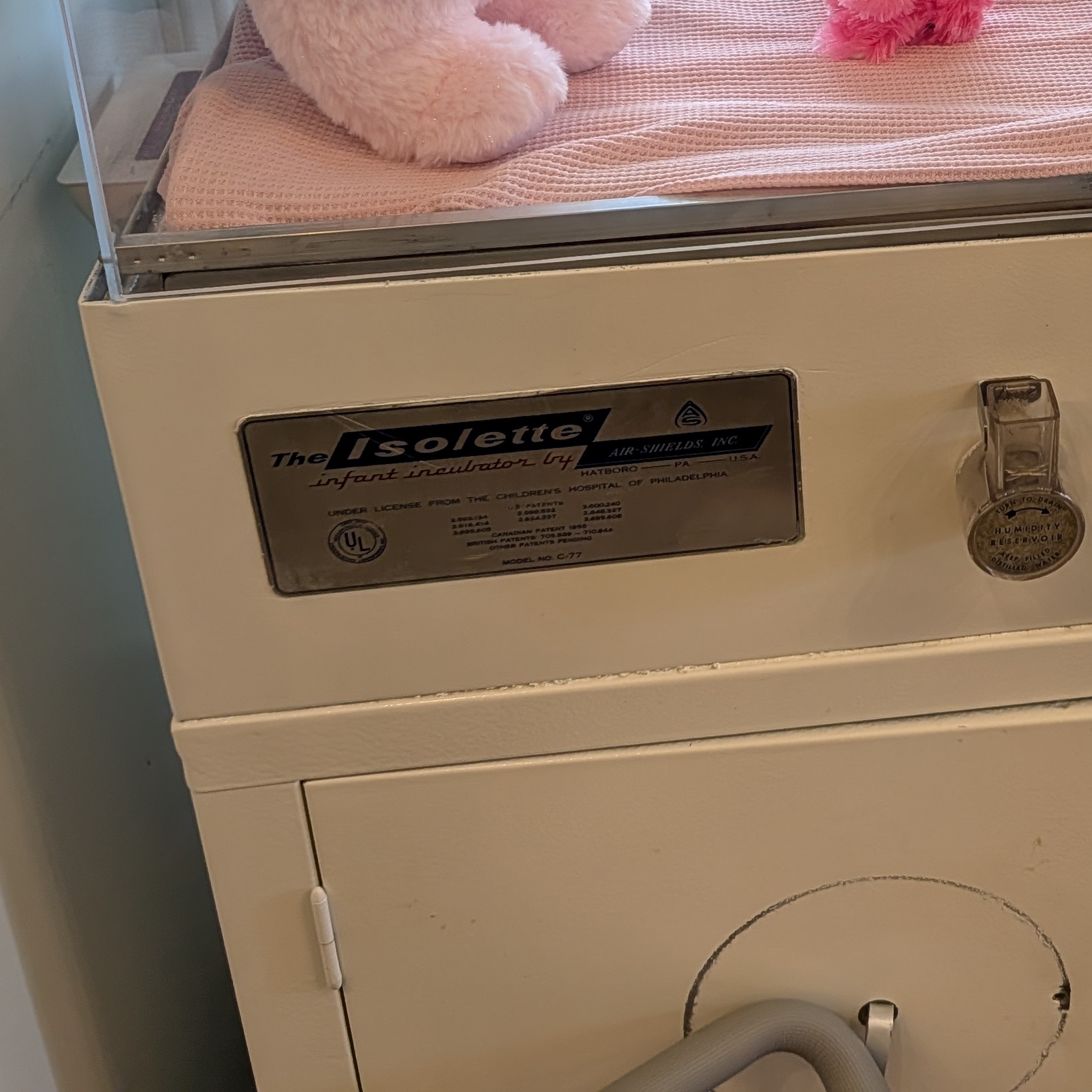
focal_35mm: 53
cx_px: 1041
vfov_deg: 30.5
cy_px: 67
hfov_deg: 30.4
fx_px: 1892
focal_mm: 6.9
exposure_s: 1/686
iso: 22
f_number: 1.68
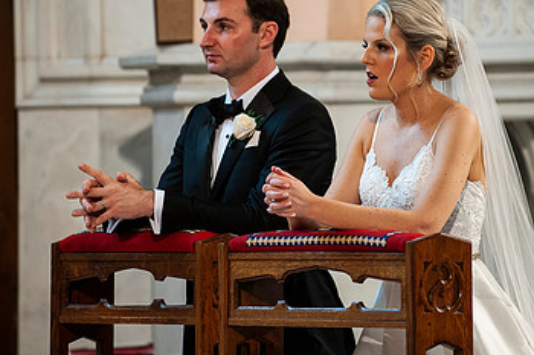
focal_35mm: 331
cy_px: 139
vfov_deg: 4.1
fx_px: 4907
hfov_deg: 6.2
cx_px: 340
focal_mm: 200
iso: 1600
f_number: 2.8
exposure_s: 1/125
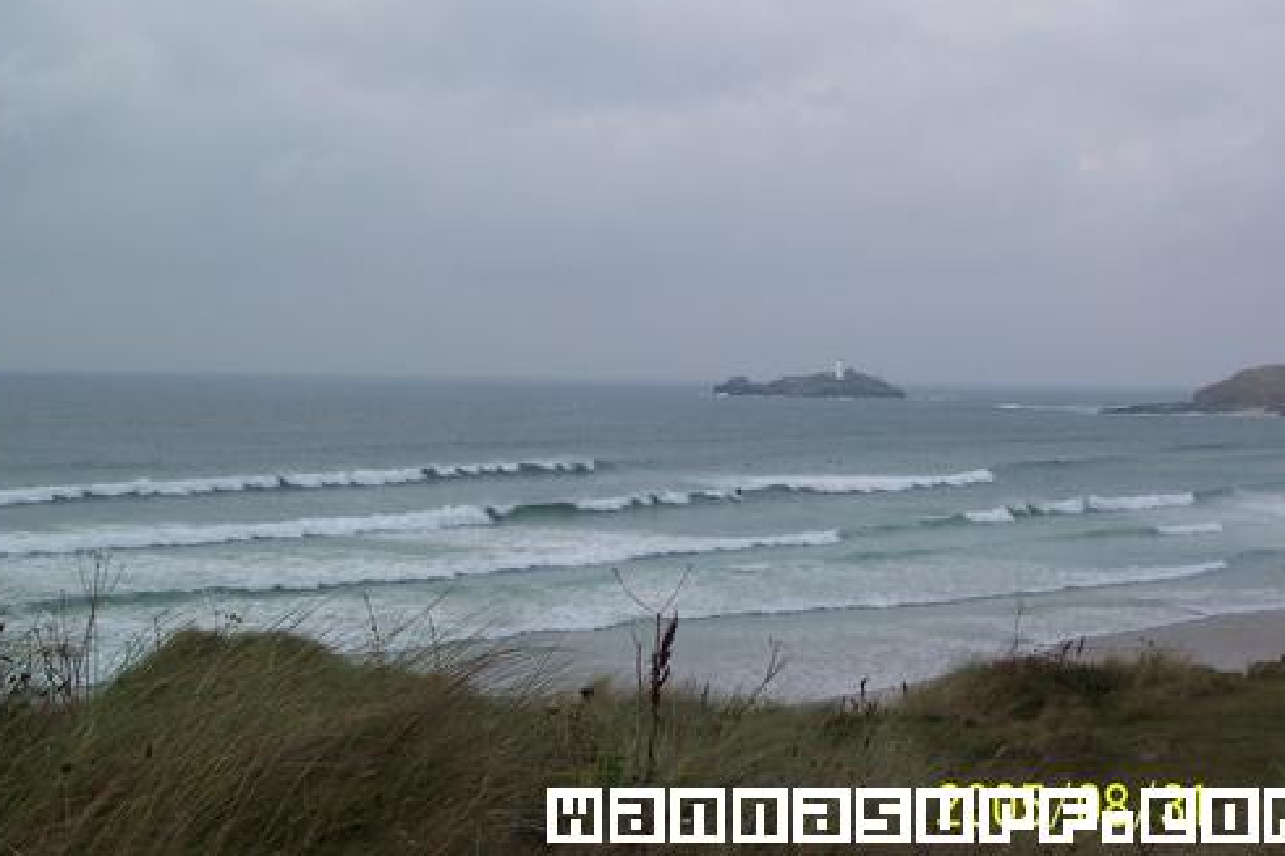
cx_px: 642
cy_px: 398
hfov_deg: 35.1
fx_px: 2034
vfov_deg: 23.8
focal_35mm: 57
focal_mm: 10.7
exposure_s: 1/500
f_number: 5.6
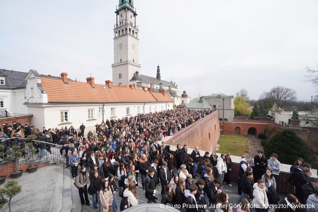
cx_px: 159
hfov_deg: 100.4
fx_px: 132
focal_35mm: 15
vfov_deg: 77.3
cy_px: 106
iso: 100
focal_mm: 10
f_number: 8
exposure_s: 1/125
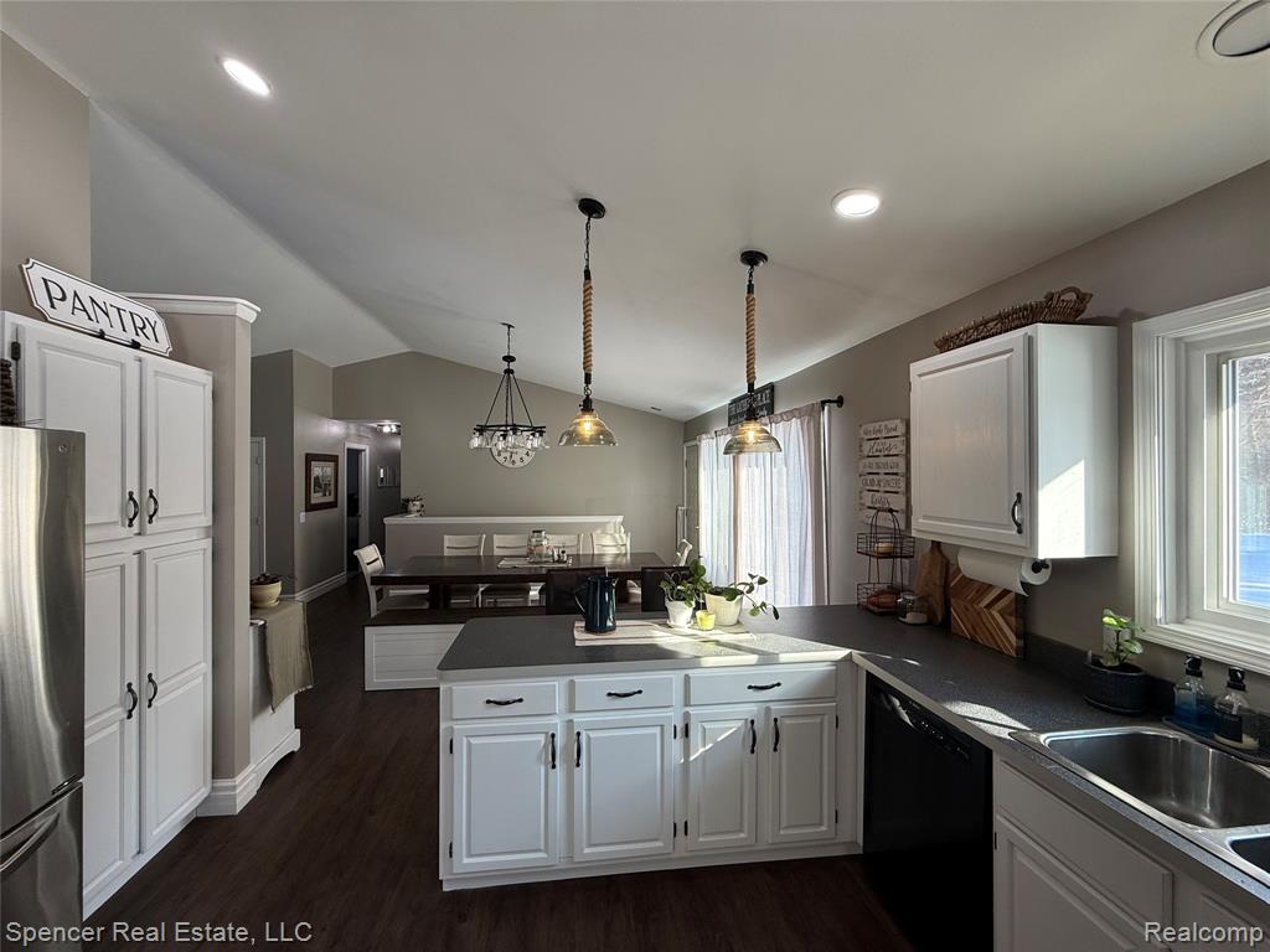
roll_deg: +0.3
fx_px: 514
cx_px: 635
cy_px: 476
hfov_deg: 102.1
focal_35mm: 14
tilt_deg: +0.4
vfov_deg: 85.7
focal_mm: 2.22
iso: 100
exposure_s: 1/120
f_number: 2.2
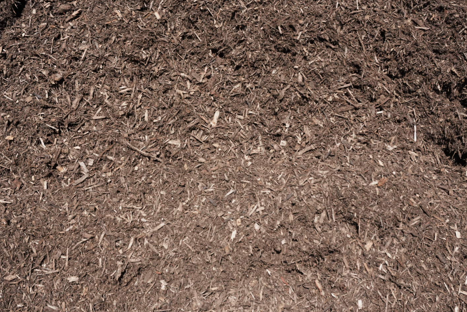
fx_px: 514
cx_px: 219
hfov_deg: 48.9
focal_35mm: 40
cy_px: 152
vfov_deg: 33.8
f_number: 9
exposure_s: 1/2500
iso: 1000
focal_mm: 23
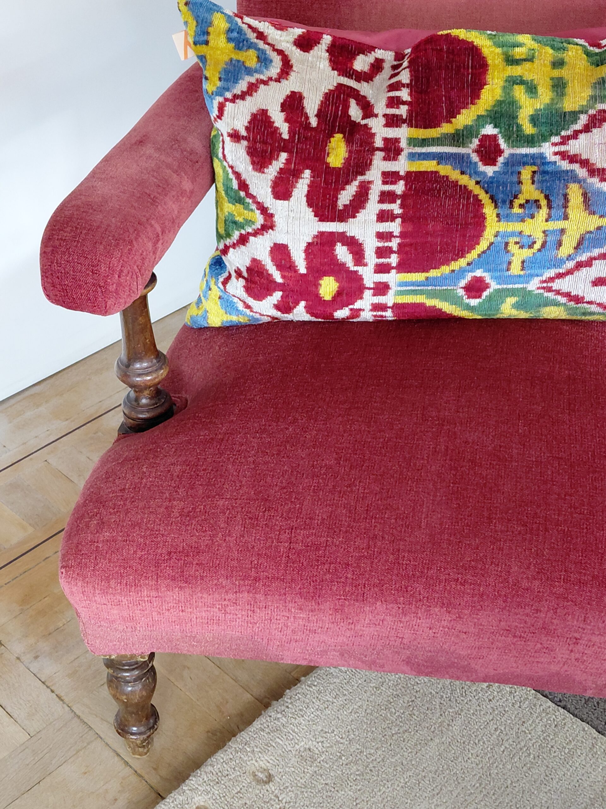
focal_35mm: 25
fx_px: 584
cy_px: 404
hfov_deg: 54.9
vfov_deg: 69.4
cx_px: 303
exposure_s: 1/40
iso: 320
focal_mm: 4.69
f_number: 1.8
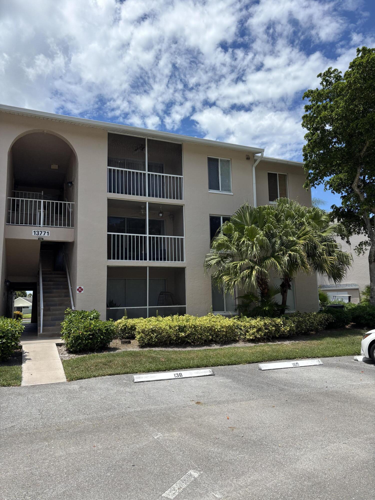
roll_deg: +1.0
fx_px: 376
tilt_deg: +9.1
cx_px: 188
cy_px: 250
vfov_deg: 67.3
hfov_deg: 53.1
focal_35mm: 26
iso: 50
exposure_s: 1/4255
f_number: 1.6
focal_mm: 5.96
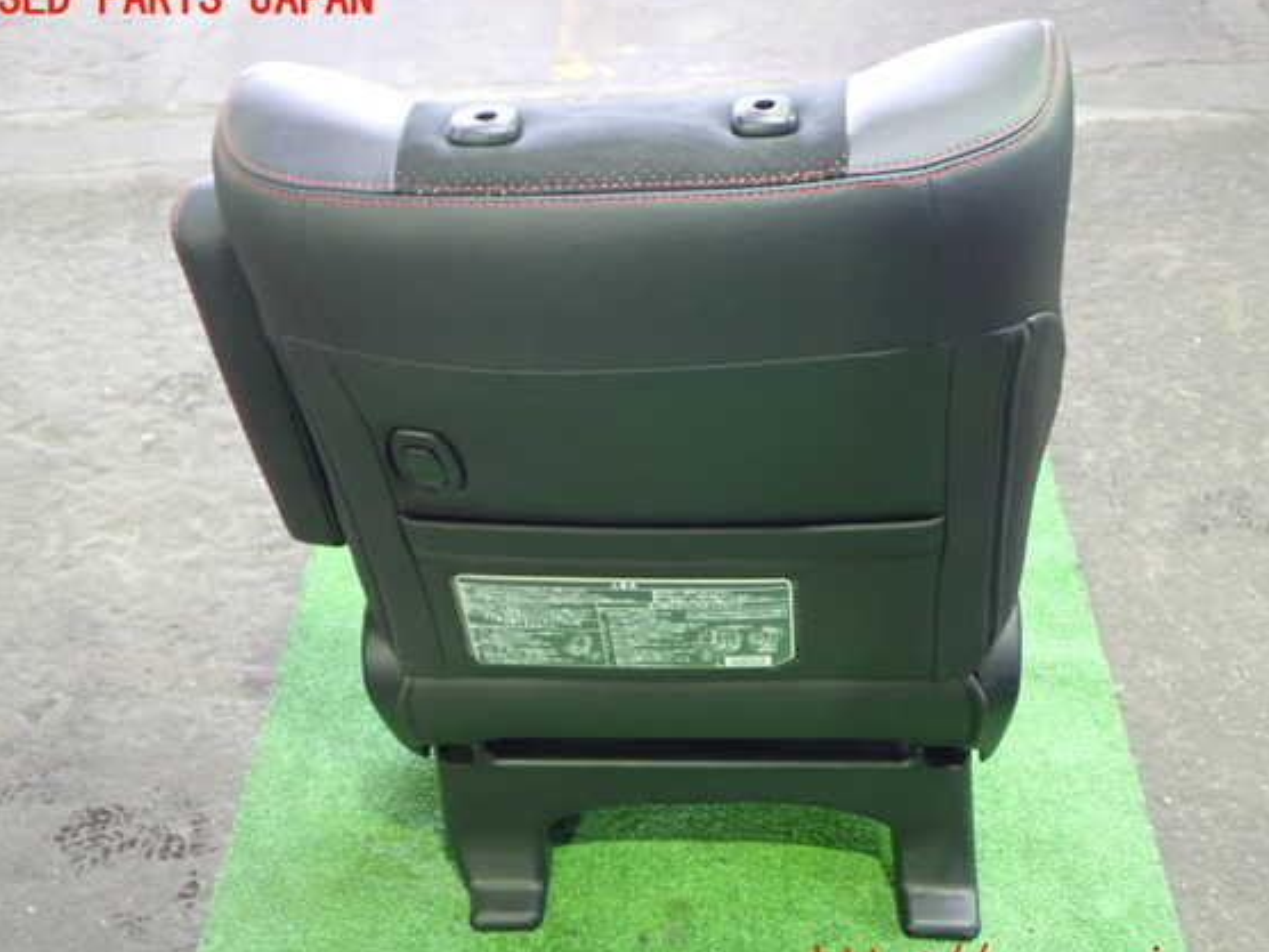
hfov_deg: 45.8
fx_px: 1503
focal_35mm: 41
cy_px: 484
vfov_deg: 35.1
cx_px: 644
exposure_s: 1/10
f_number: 2.7
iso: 800
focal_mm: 6.83
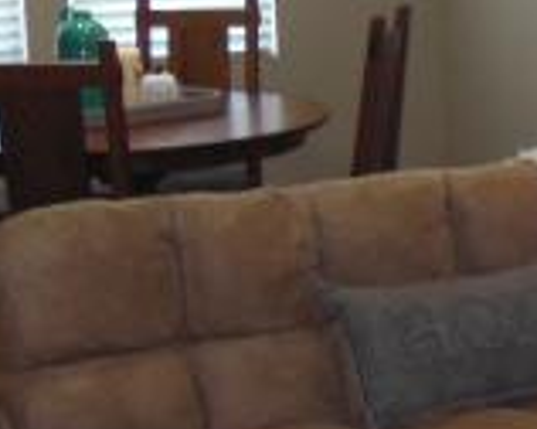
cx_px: 785
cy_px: 157
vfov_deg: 15.5
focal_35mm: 99
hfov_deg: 17.6
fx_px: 1571
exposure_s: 1/30
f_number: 3.5
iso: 160
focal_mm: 4.5
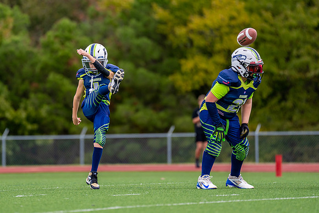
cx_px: 95
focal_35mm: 299
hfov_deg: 6.9
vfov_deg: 4.6
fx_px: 2651
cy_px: 91
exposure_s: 1/2500
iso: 400
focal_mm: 200
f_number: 2.8
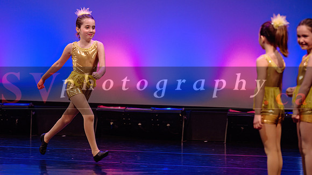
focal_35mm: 207
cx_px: 120
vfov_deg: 5.9
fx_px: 1709
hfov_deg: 10.4
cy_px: 58
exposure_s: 1/320
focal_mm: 160
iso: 1600
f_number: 2.8
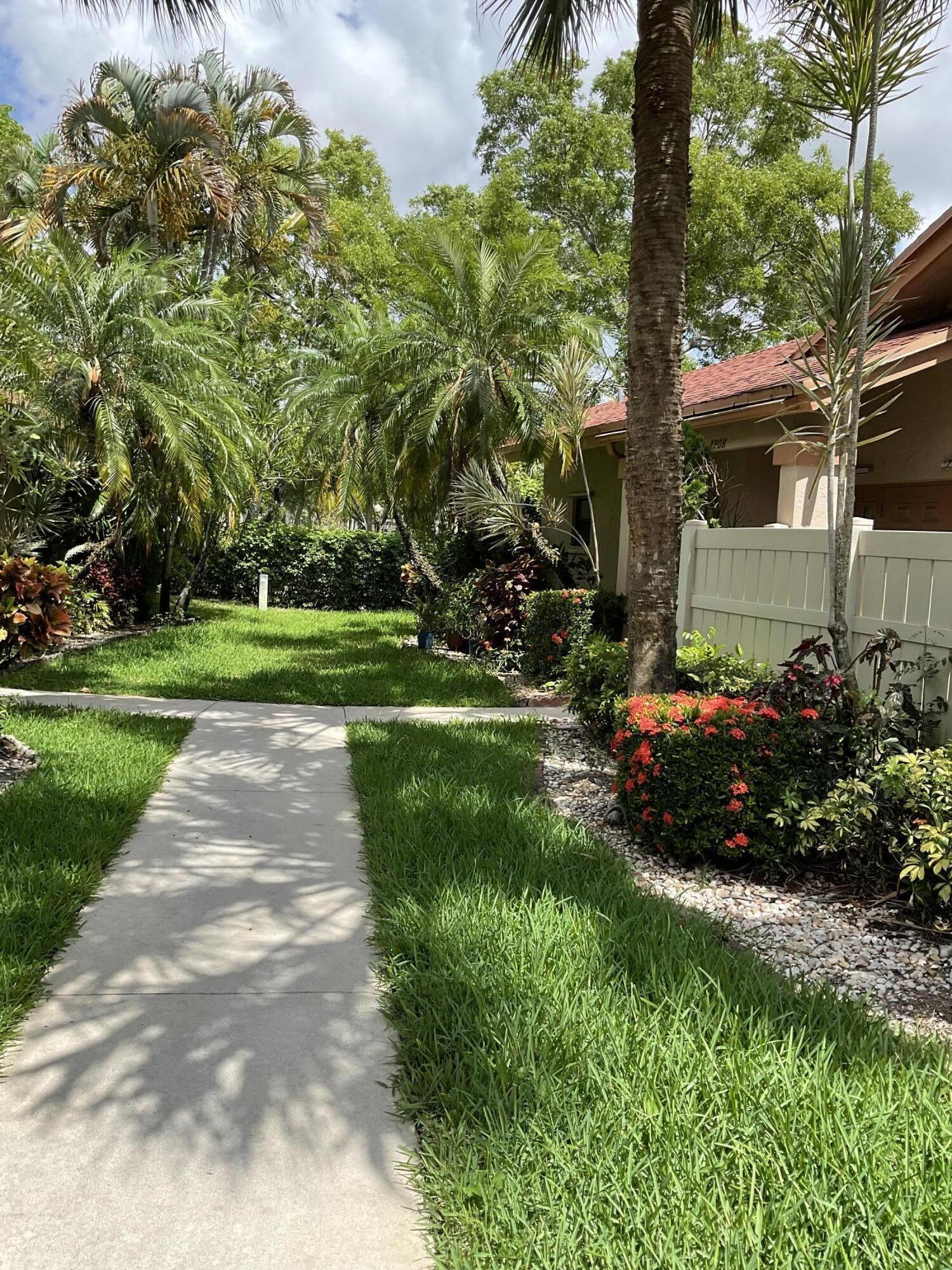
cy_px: 635
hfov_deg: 48.2
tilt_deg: -4.1
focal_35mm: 29
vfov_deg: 61.7
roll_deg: -2.7
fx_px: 1063
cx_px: 476
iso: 16
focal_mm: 3
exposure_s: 1/842
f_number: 1.8
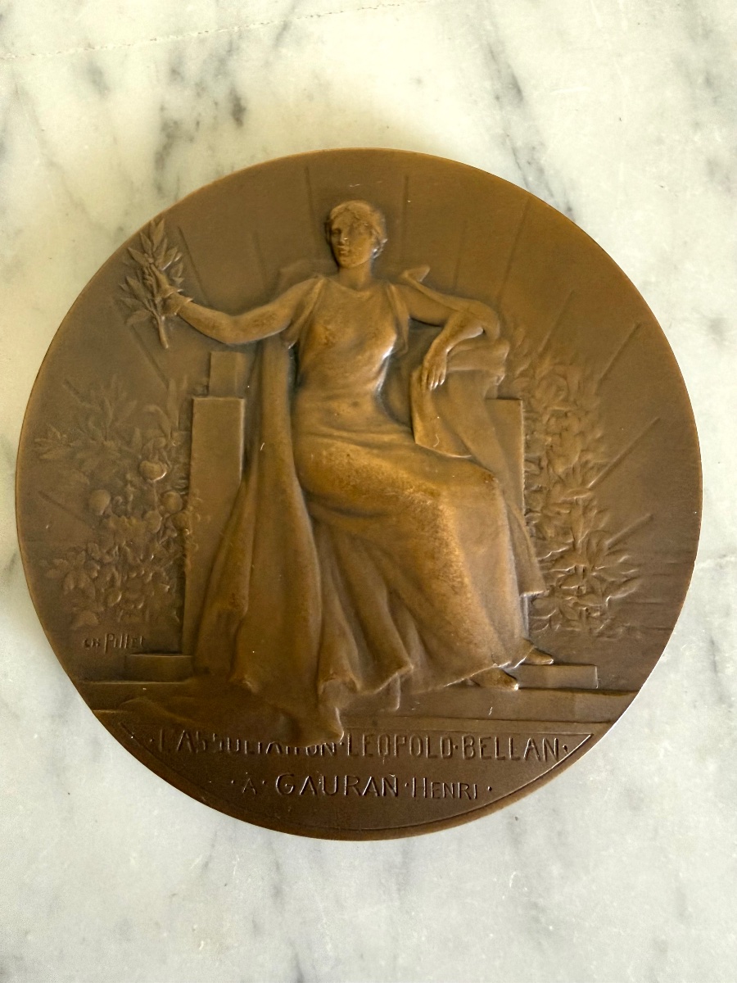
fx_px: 681
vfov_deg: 71.6
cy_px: 492
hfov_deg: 56.8
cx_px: 368
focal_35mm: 24
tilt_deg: -82.2
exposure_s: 1/60
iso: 500
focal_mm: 2.22
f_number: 2.2
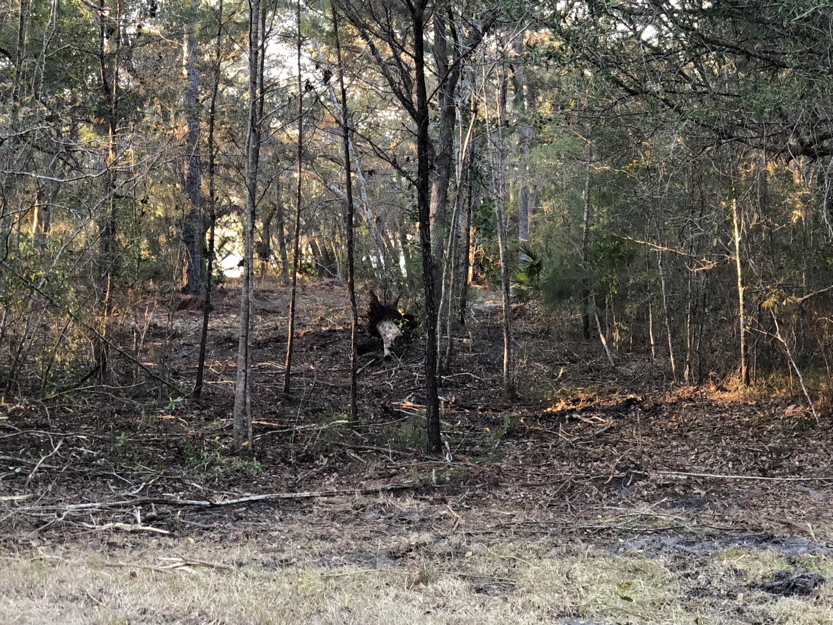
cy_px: 231
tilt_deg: +0.8
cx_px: 511
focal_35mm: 68
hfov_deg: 28.5
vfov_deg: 21.6
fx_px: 1637
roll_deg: -1.1
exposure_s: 1/40
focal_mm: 6
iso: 100
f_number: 2.4
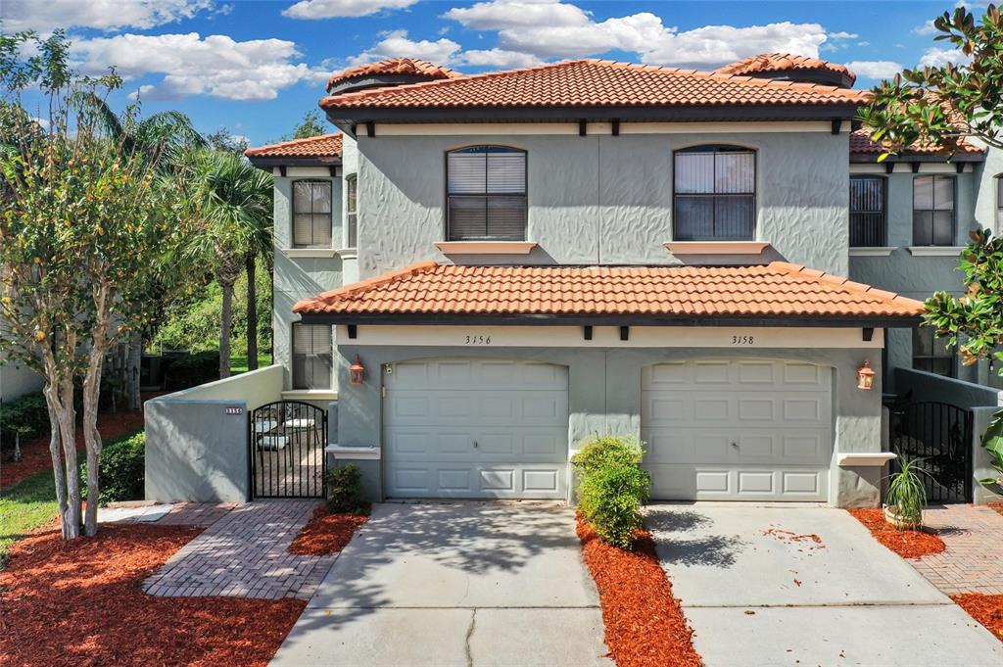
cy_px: 334
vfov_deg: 46.3
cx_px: 502
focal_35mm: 28
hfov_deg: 65.5
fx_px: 779
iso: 100
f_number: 6.3
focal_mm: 10.26
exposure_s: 1/320
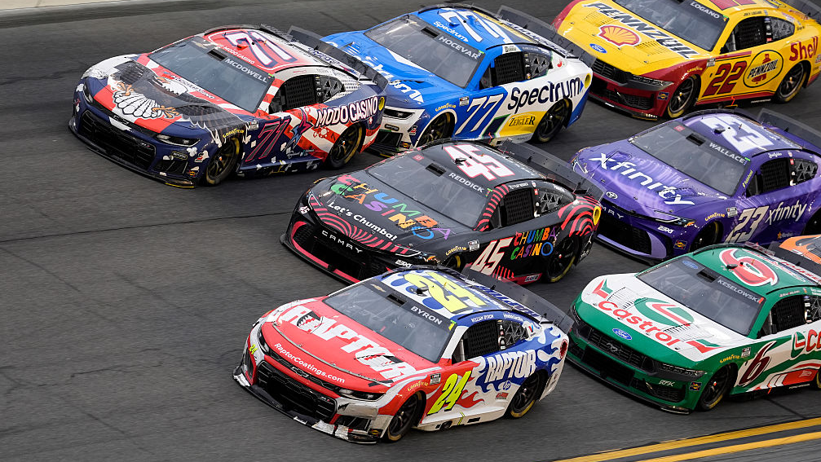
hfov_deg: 5.1
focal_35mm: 426
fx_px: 9276
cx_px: 411
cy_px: 209
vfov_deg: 2.9
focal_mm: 400
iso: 2000
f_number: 4
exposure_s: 1/1000
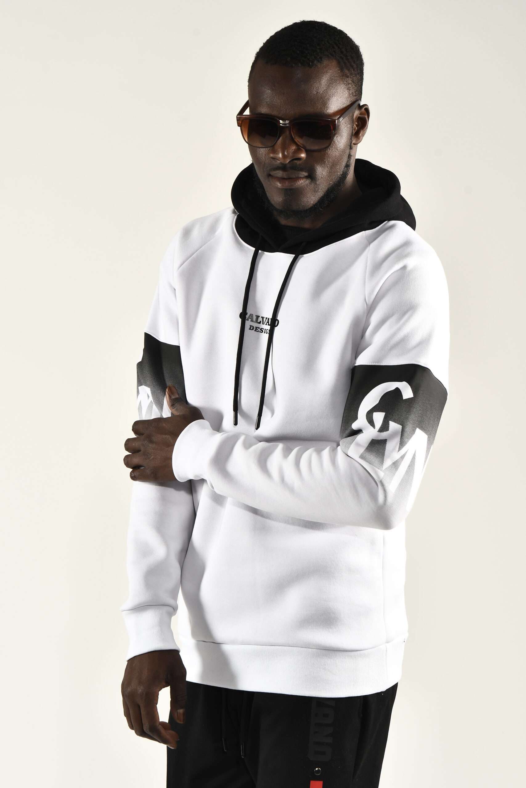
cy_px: 394
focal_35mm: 75
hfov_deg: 18.2
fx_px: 1643
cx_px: 263
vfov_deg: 27.0
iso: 160
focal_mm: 50
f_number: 10
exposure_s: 1/125
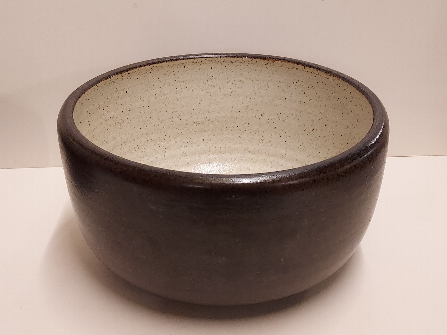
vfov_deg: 56.8
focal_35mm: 24
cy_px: 168
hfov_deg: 71.6
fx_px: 310
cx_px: 224
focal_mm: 4.6
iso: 400
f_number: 1.8
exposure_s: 1/50
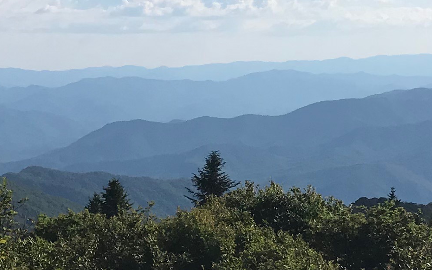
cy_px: 56
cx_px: 185
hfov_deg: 17.4
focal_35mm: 120
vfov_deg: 10.9
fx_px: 1413
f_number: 1.8
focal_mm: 3.99
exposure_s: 1/5319
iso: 20
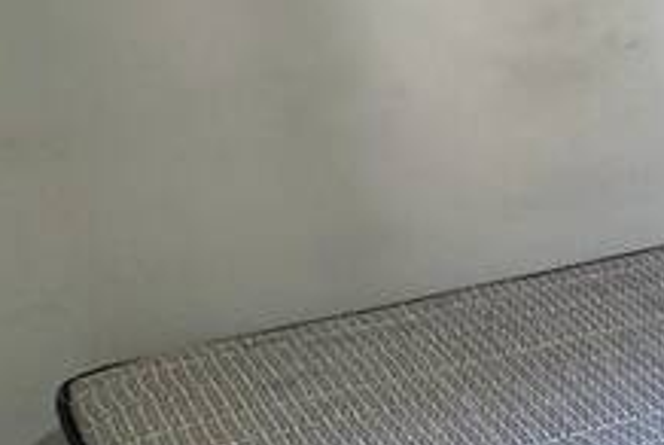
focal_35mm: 96
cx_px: 1697
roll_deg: -2.6
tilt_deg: -17.5
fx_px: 1773
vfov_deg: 14.3
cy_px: 222
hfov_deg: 13.5
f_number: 2.2
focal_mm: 2.22
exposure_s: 1/60
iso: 160
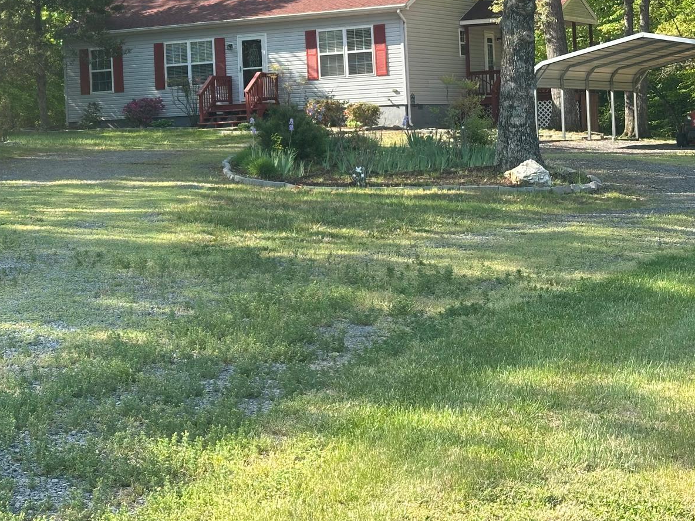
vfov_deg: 17.6
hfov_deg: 23.3
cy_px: 76
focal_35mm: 83
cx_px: 162
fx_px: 1666
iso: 64
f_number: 1.78
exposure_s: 1/980
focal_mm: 6.86
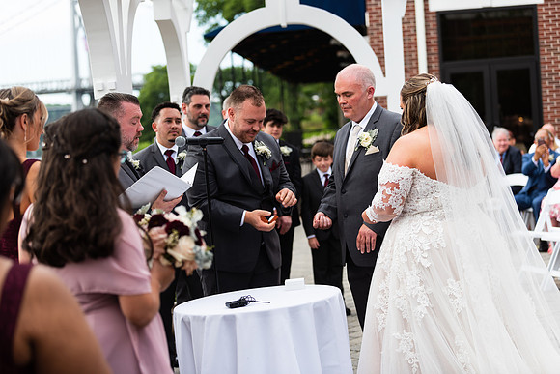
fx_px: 1089
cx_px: 280
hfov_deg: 28.8
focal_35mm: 70
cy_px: 187
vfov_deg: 19.5
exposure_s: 1/800
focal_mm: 70
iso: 64
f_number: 2.8
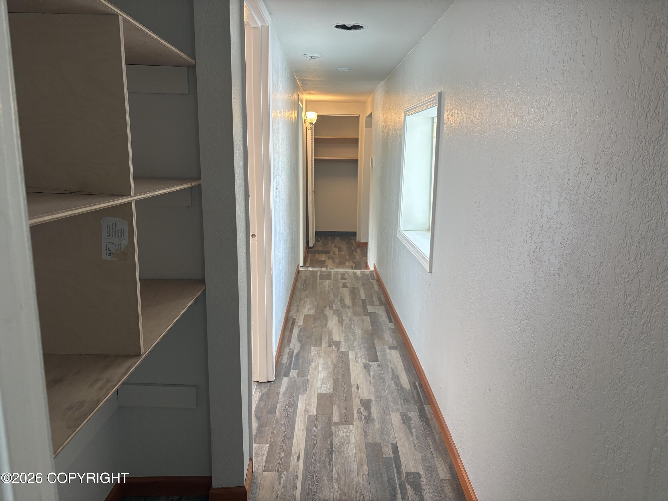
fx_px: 502
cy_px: 250
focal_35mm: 26
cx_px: 334
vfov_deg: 53.1
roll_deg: -1.8
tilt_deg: -11.9
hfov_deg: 67.3
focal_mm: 5.96
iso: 125
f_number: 1.6
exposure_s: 1/120
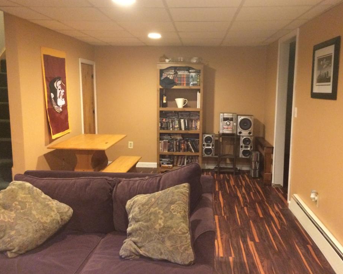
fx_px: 325
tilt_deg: -8.5
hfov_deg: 55.6
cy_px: 132
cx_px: 179
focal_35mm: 32
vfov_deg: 45.8
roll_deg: -0.7
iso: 400
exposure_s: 1/15
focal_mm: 4.15
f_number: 2.2
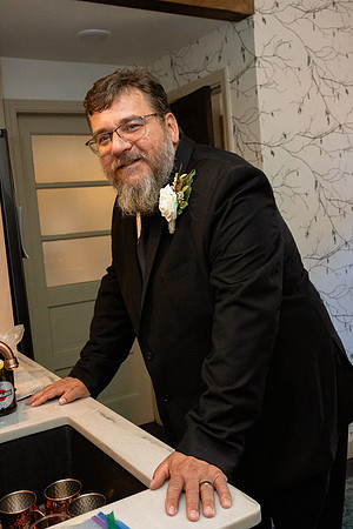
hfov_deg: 36.9
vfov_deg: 53.1
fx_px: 529
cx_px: 176
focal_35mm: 36
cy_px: 264
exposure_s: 1/200
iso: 5000
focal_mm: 24
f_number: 5.6
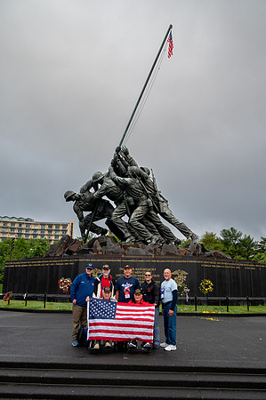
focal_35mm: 32
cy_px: 200
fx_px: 355
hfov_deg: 41.0
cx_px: 133
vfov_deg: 58.8
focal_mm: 32
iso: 110
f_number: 6.3
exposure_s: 1/100
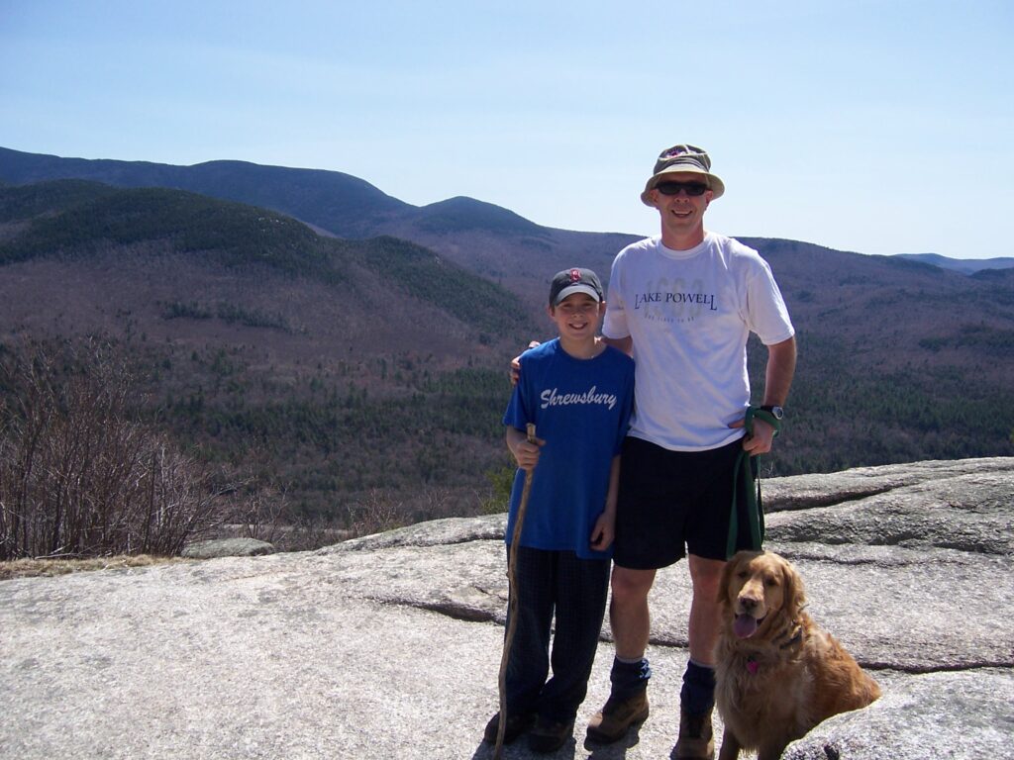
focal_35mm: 33
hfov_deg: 55.4
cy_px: 380
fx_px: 967
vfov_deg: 42.9
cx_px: 507
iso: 80
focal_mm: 5.5
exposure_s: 1/750
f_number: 4
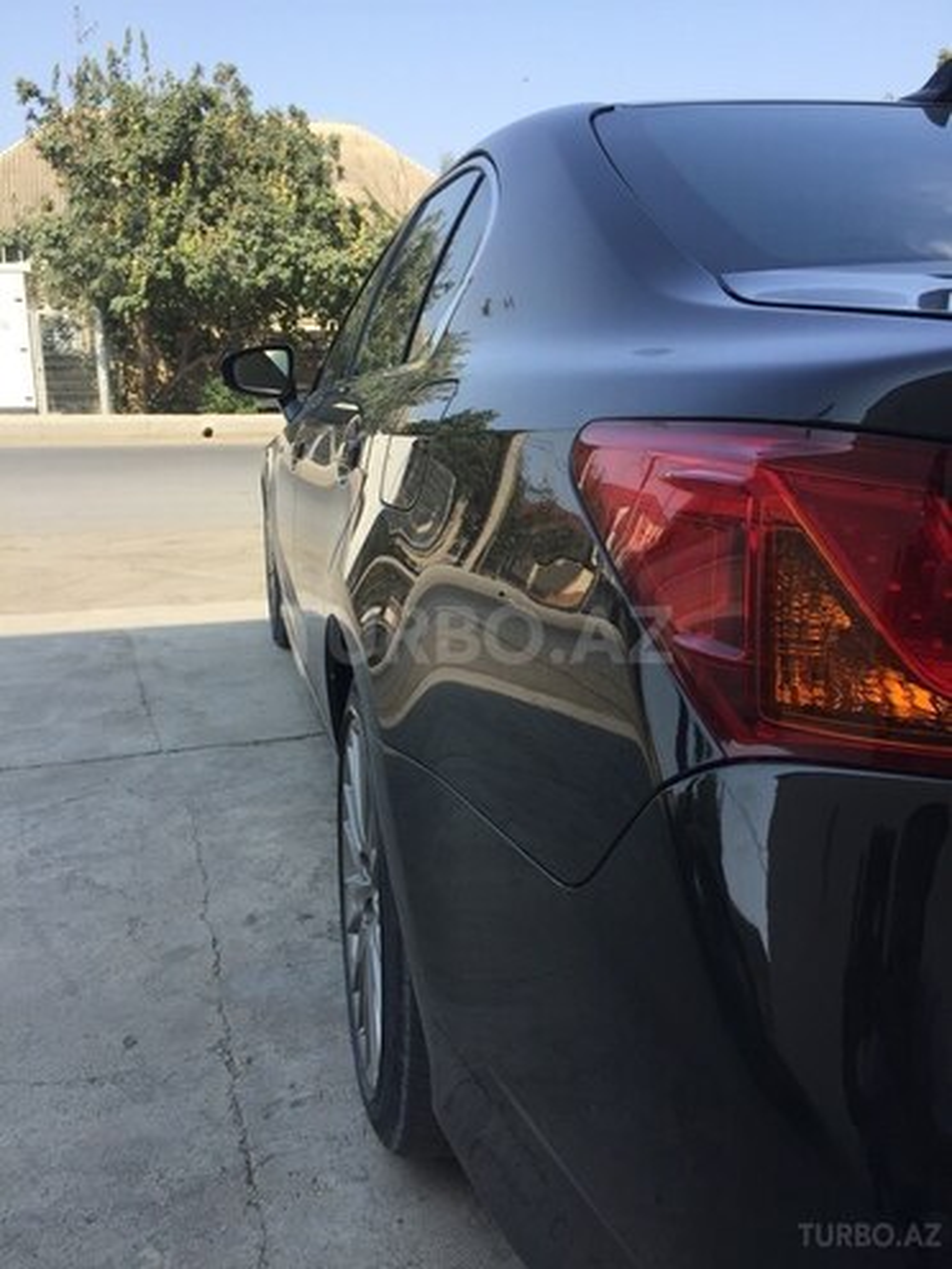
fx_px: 1063
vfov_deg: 61.7
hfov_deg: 48.2
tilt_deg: -14.5
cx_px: 476
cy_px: 634
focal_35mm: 29
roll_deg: -2.4
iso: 32
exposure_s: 1/920
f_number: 2.2
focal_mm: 4.15
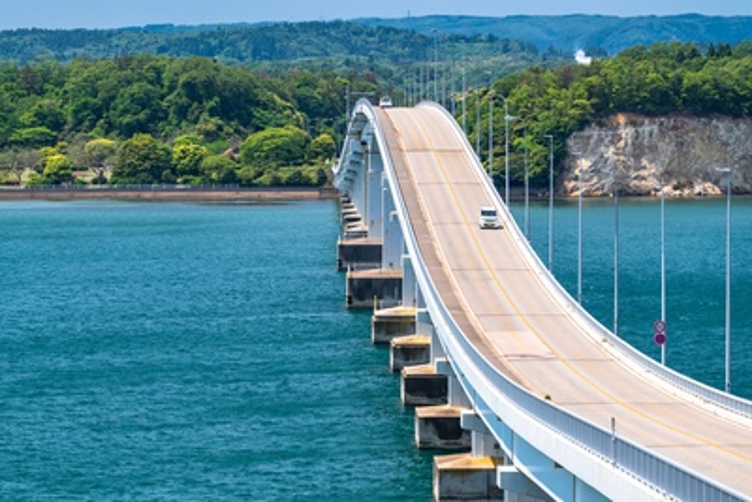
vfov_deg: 6.7
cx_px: 376
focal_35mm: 206
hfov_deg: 10.0
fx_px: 4304
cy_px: 251
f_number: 8
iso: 320
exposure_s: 1/400
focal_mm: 206
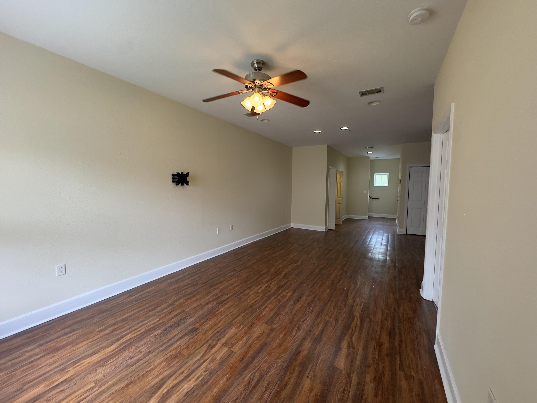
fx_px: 217
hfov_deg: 102.1
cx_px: 268
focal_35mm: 14
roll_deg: -0.6
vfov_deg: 85.7
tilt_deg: -4.7
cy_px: 202
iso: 320
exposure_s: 1/120
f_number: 2.2
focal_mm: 2.22
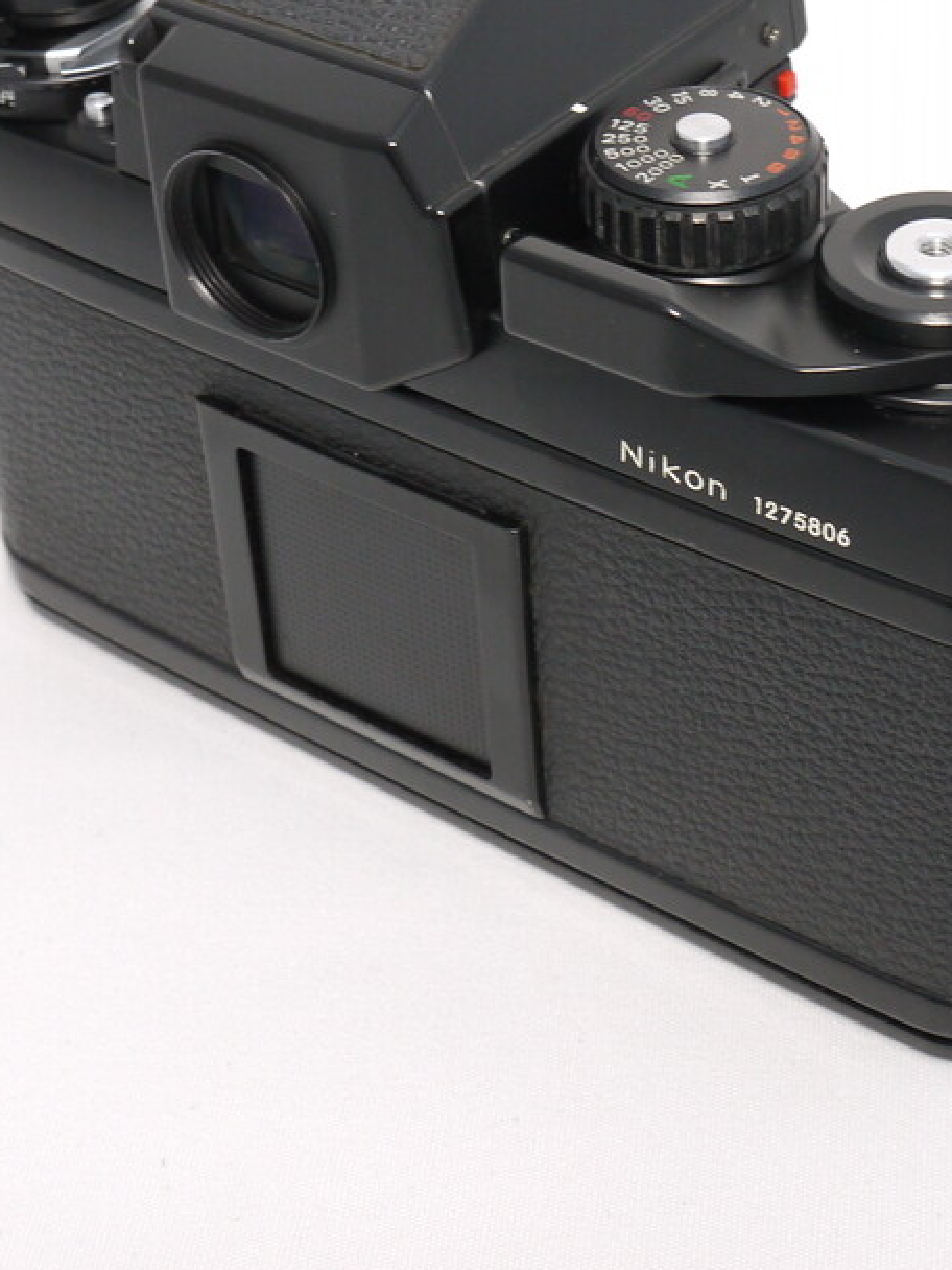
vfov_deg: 27.1
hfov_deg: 20.7
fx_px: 2603
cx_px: 578
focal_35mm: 71
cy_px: 351
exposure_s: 1/20
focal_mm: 18
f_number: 8
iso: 400
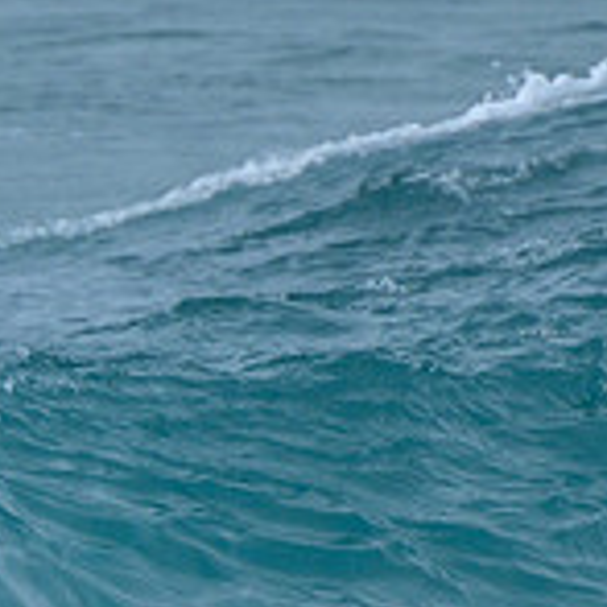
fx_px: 36543
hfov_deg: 1.0
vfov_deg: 1.0
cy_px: 557
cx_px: -336
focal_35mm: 1842
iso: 500
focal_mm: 400
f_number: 8
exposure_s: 1/2000
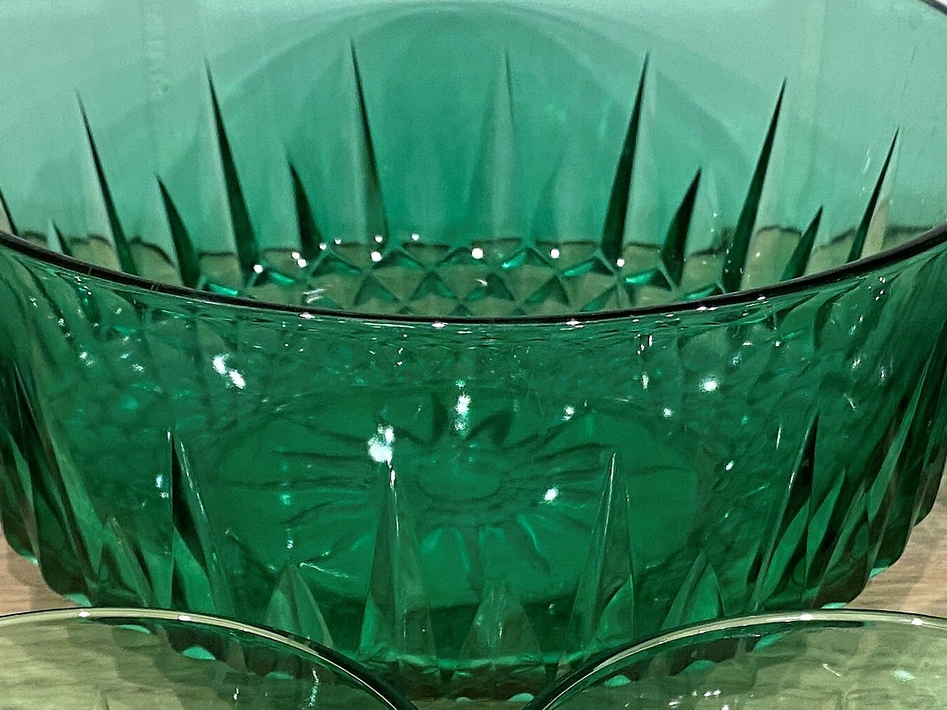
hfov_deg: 25.3
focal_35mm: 77
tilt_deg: -36.8
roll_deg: -0.6
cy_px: 784
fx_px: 2107
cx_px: 436
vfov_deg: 18.4
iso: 125
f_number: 1.8
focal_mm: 4.25
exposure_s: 1/50
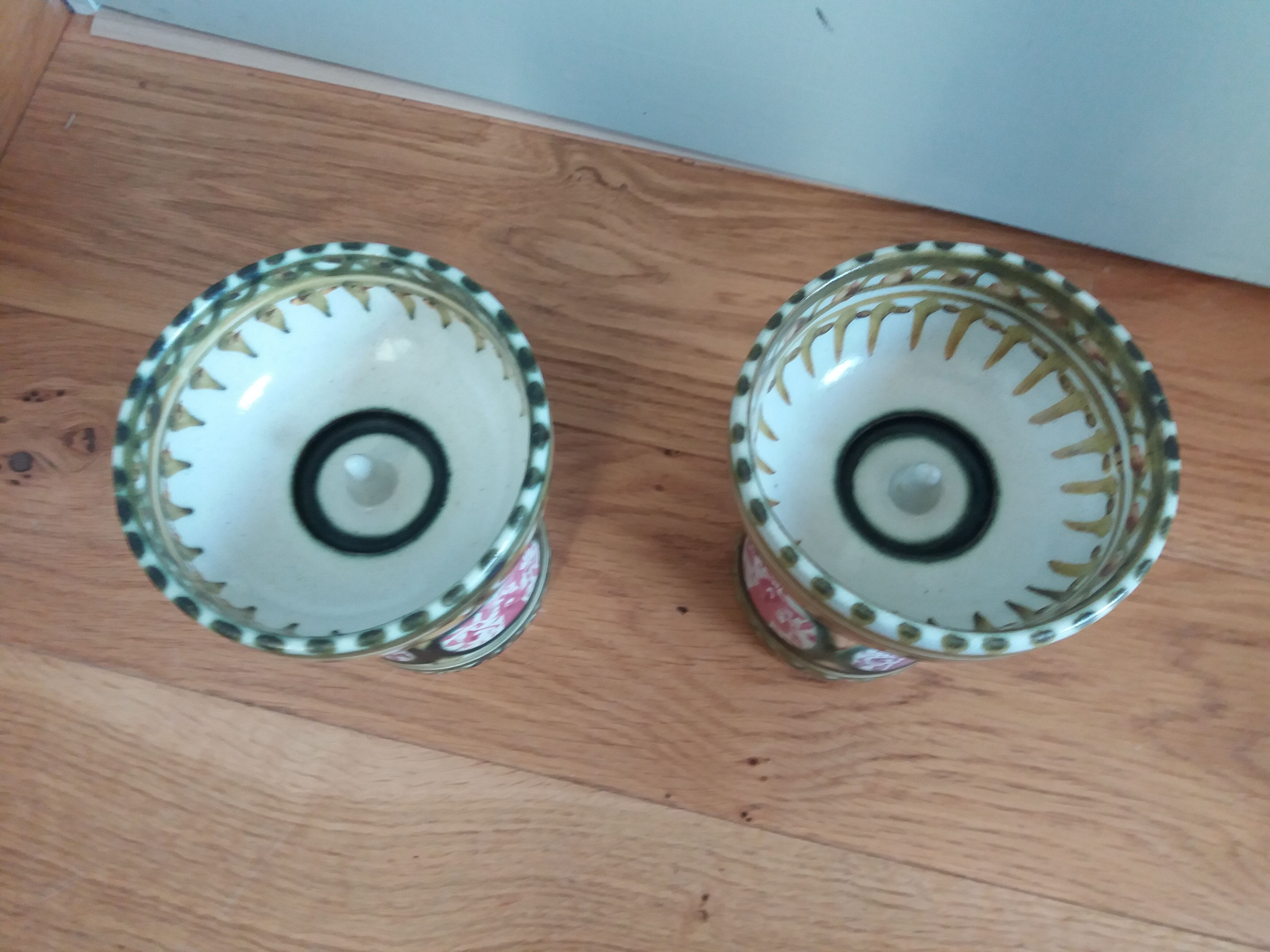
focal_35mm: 28
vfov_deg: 49.7
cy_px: 476
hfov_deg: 63.4
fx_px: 1027
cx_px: 635
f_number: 1.9
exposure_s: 1/17
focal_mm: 3.7
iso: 160
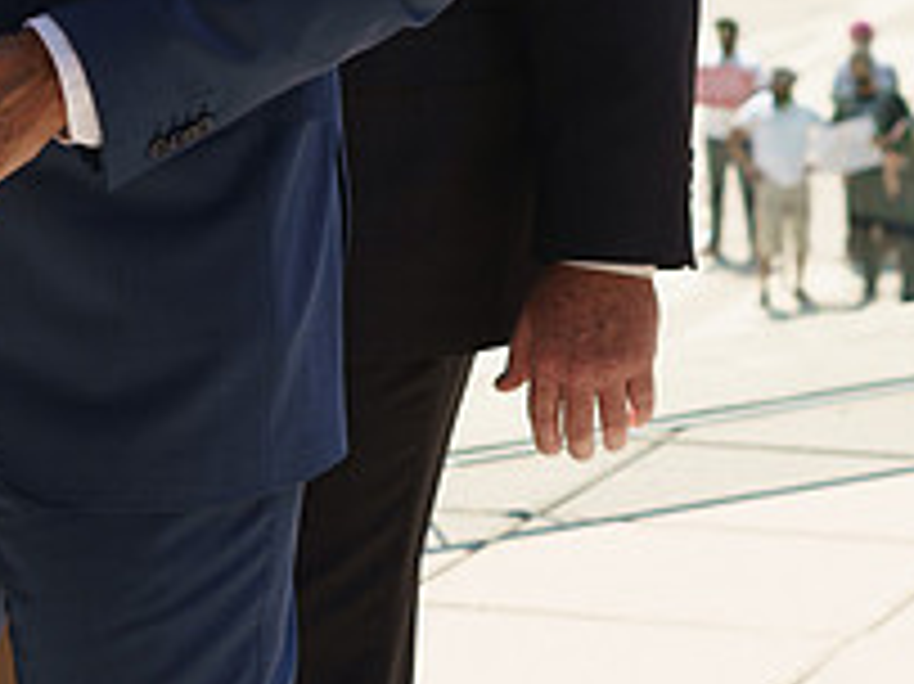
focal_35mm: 222
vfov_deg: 6.6
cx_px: 28
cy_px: -390
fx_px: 5858
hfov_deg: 8.9
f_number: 5
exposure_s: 1/320
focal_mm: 50
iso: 100
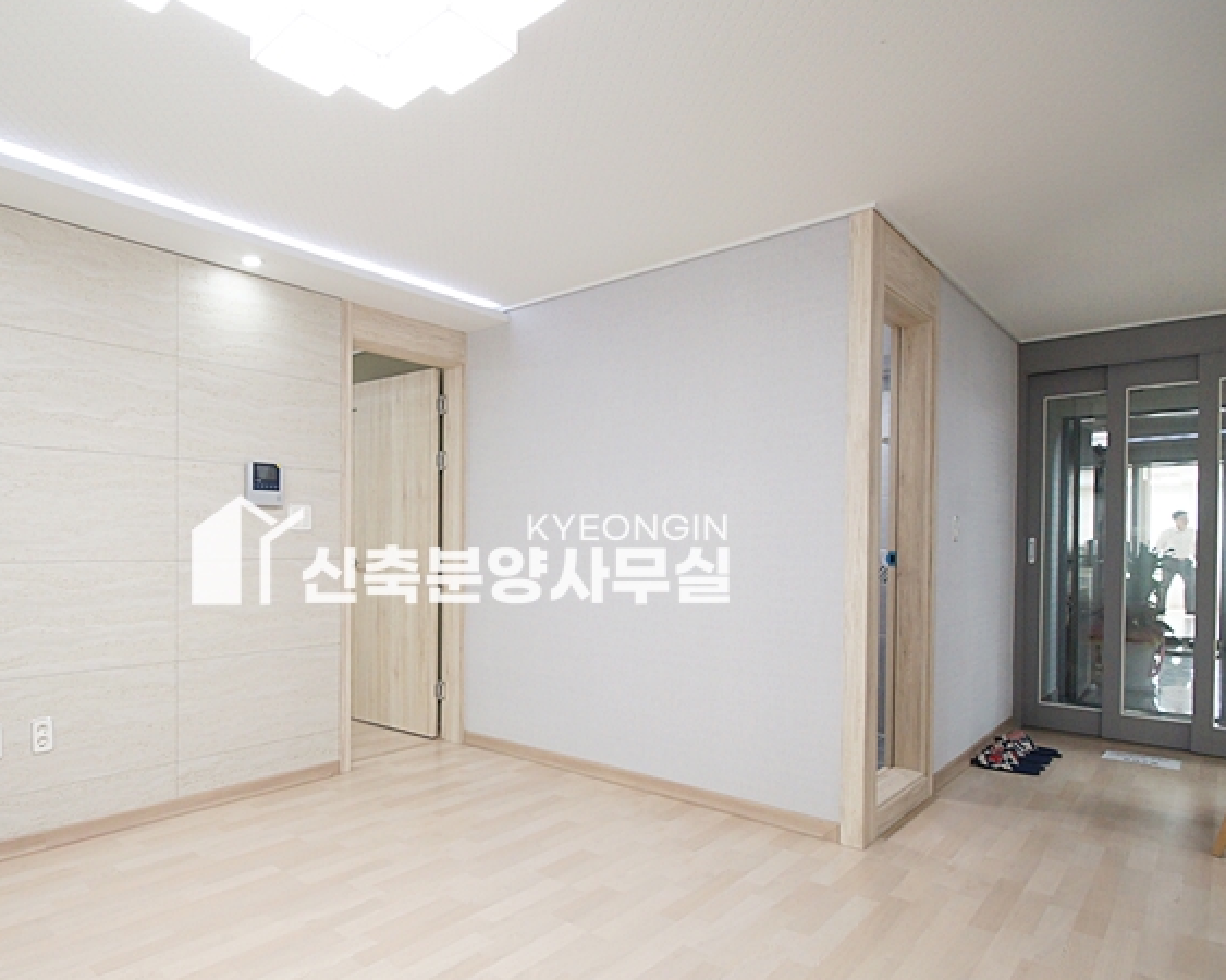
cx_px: 459
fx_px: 725
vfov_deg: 67.9
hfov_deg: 78.9
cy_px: 542
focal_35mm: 20
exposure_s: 1/25
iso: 800
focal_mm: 10
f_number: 9
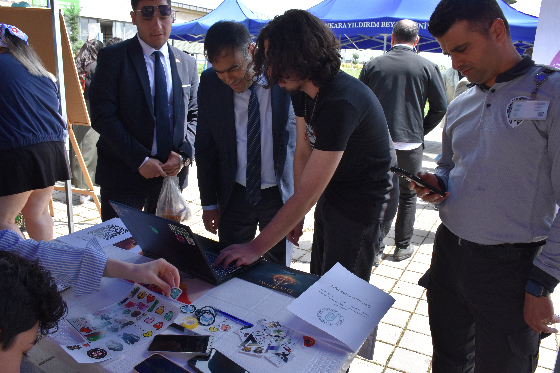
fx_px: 420
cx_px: 280
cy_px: 186
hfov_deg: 67.4
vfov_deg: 47.9
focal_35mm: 27
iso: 500
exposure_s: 1/320
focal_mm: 18
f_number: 9
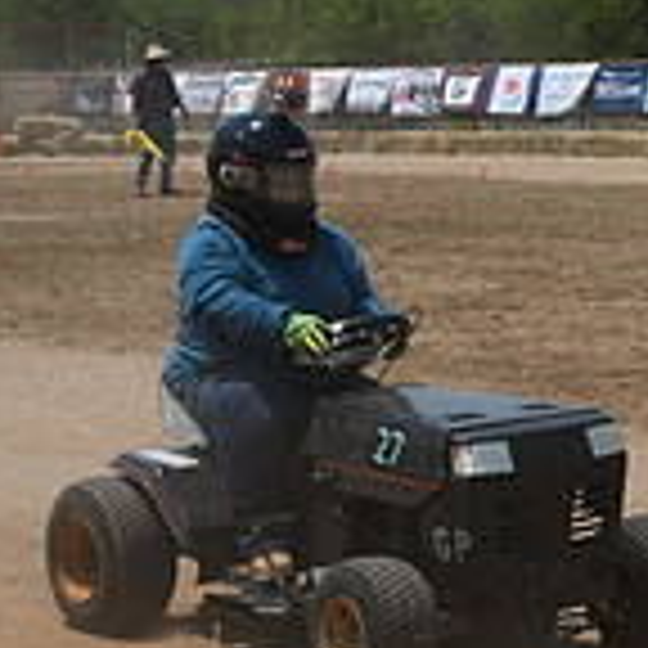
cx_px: 819
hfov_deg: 13.7
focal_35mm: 123
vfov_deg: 14.2
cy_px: 245
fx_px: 2605
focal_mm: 24
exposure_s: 1/1250
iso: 100
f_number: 5.6
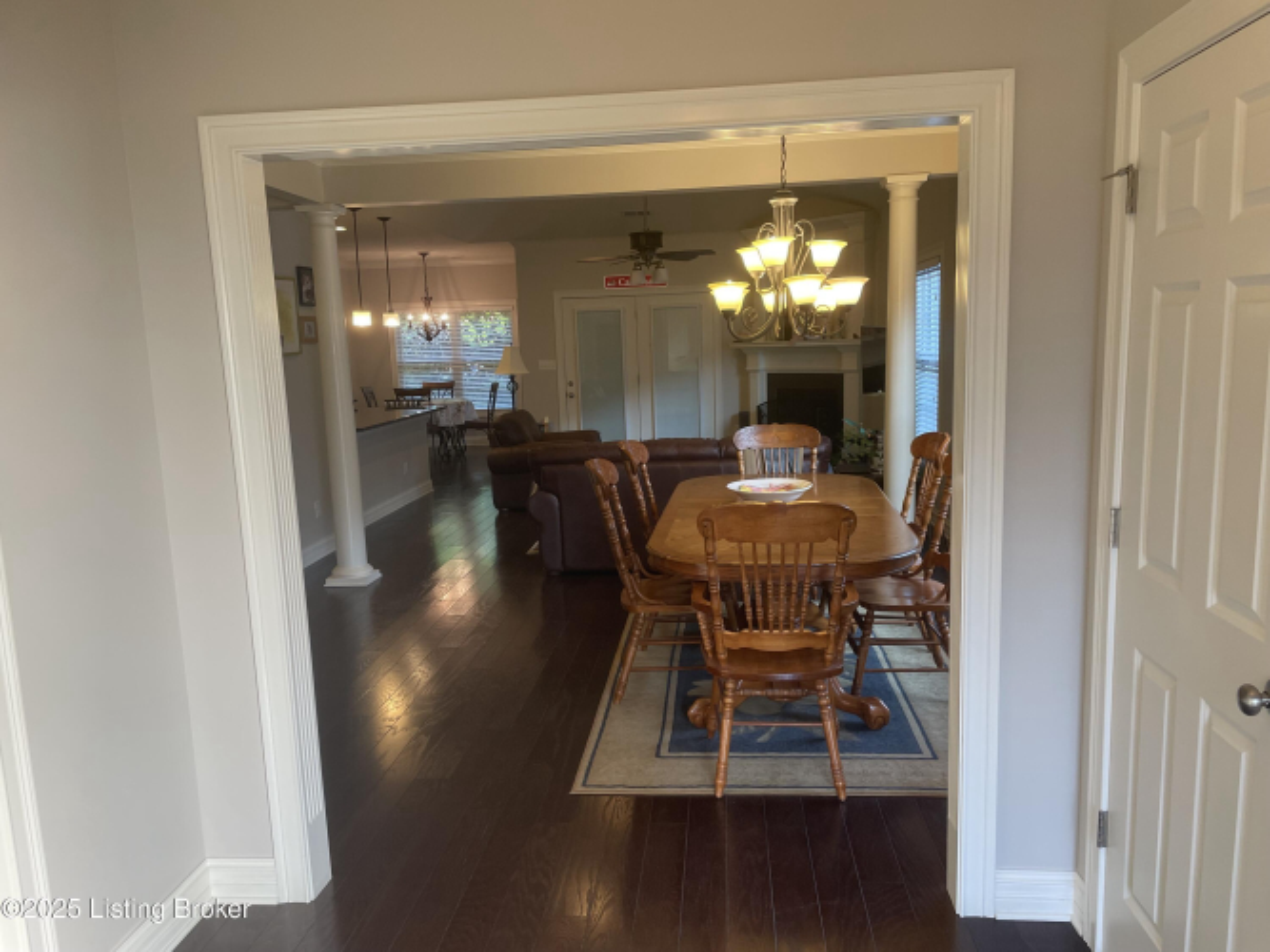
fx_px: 954
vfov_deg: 53.0
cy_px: 476
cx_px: 635
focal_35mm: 26
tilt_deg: -8.8
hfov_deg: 67.3
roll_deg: +2.4
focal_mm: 4.2
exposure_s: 1/120
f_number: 1.6
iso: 100
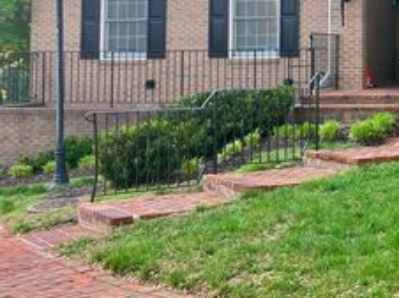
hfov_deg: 28.7
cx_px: 425
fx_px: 714
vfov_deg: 22.9
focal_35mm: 62
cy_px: 15
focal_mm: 3.99
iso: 32
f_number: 1.8
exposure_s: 1/161
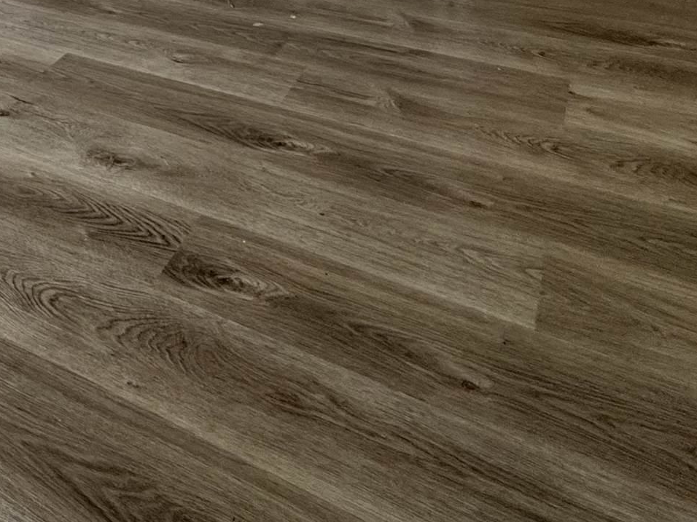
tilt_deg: -8.3
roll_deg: +3.6
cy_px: -219
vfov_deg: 25.7
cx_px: -120
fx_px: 906
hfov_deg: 34.5
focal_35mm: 45
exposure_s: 1/120
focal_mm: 2.22
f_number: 2.2
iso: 200
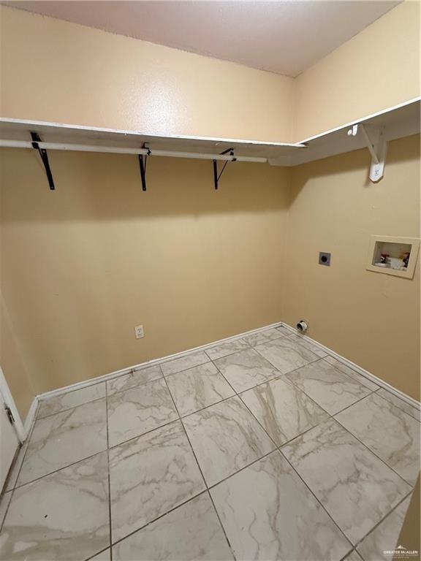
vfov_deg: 102.1
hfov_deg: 85.7
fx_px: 227
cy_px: 280
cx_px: 210
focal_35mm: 14
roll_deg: +1.9
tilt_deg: -17.9
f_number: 2.2
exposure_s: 1/60
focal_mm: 2.22
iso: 400
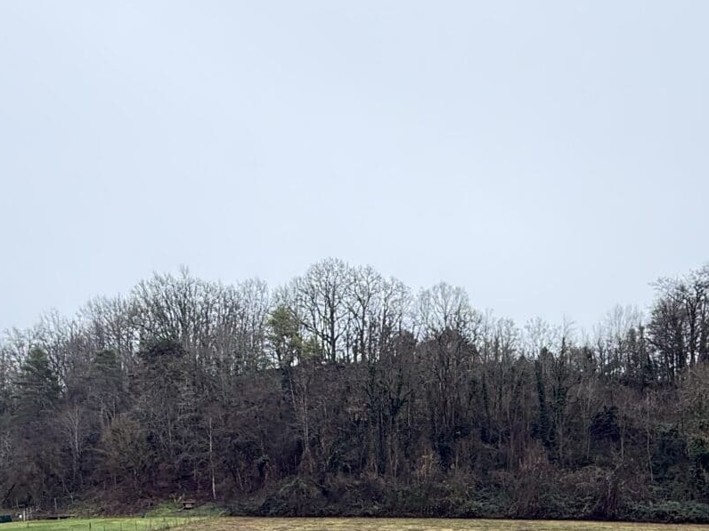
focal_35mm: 36
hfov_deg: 51.2
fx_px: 737
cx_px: 396
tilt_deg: -0.2
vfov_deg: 34.3
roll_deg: -0.2
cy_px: 583
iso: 64
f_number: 2.2
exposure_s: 1/100
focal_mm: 2.22
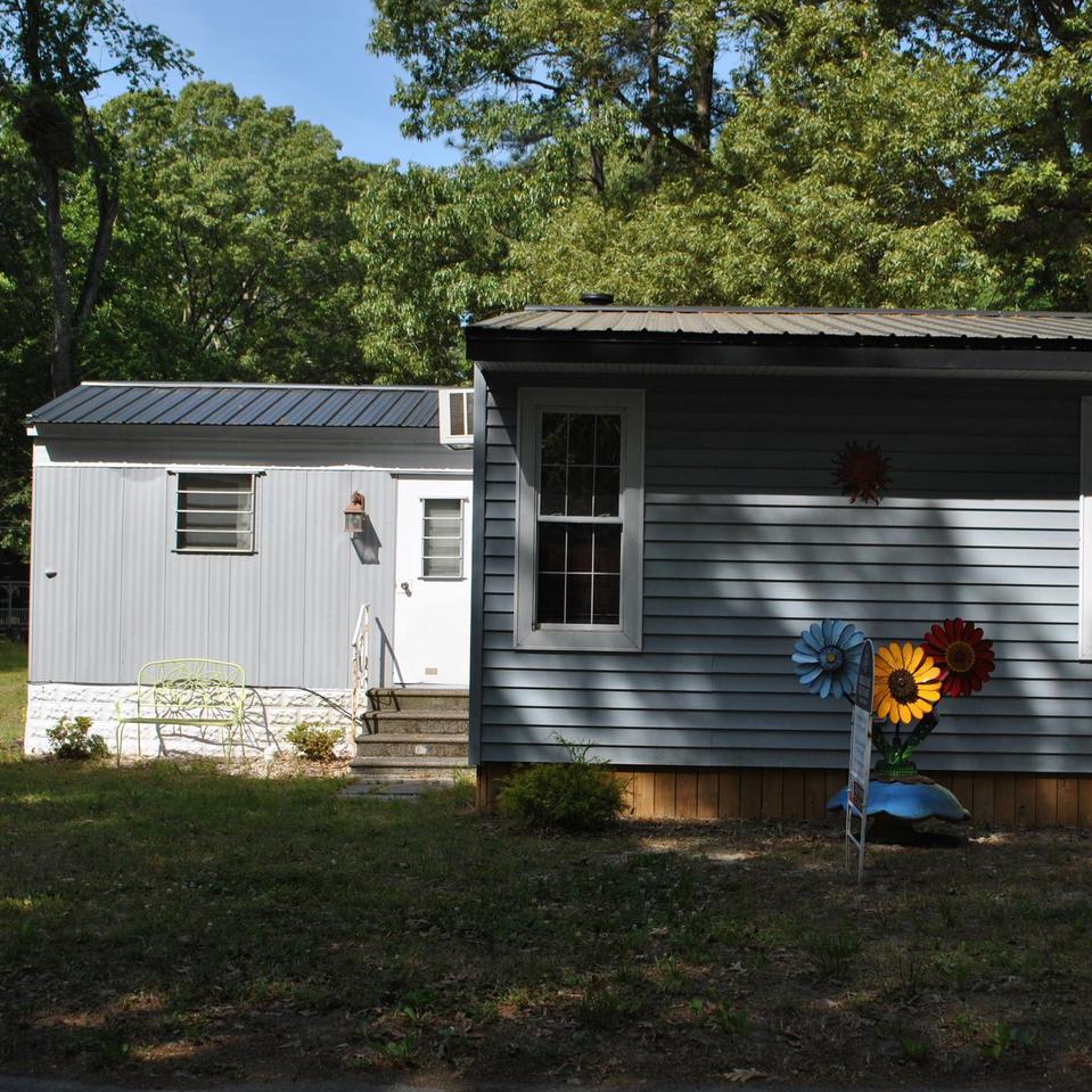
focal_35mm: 46
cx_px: 601
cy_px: 546
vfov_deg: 36.8
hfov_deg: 36.8
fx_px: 1642
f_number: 8
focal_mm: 24
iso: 100
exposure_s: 1/250
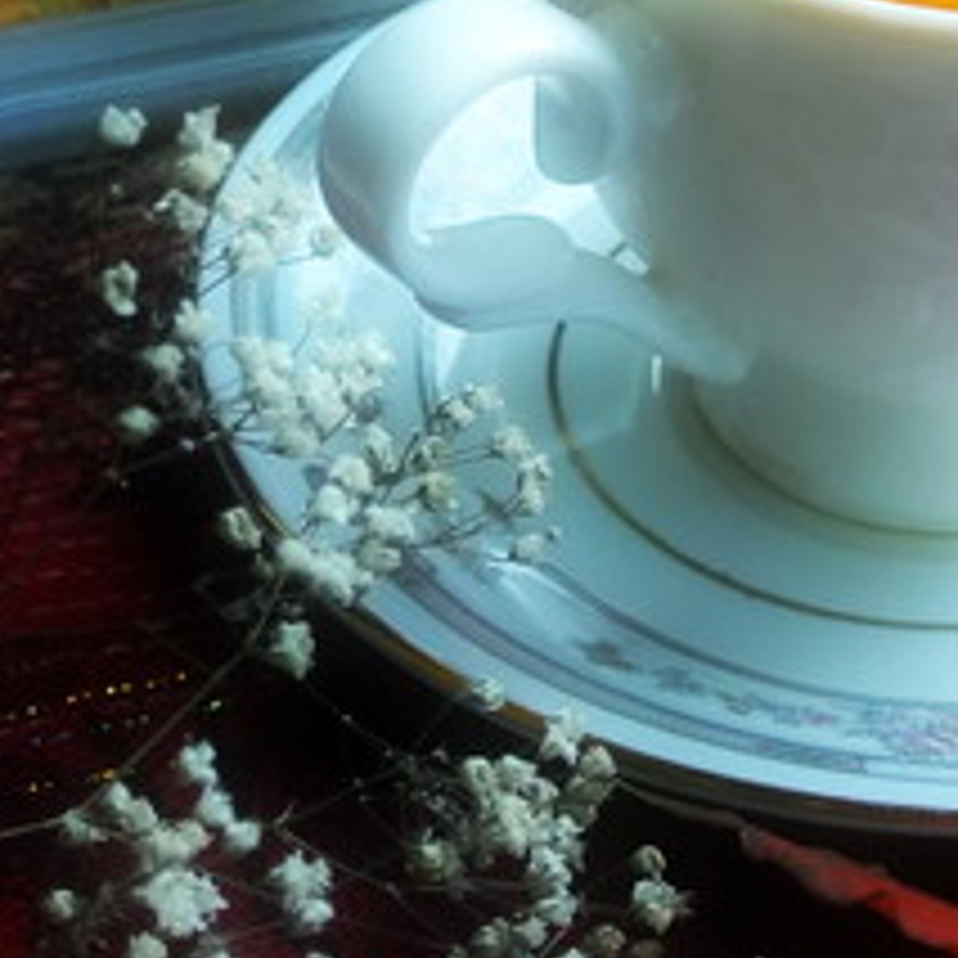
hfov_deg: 10.3
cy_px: -121
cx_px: 531
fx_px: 5292
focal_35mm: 169
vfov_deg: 10.2
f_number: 4.5
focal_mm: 17.5
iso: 1400
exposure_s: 1/100
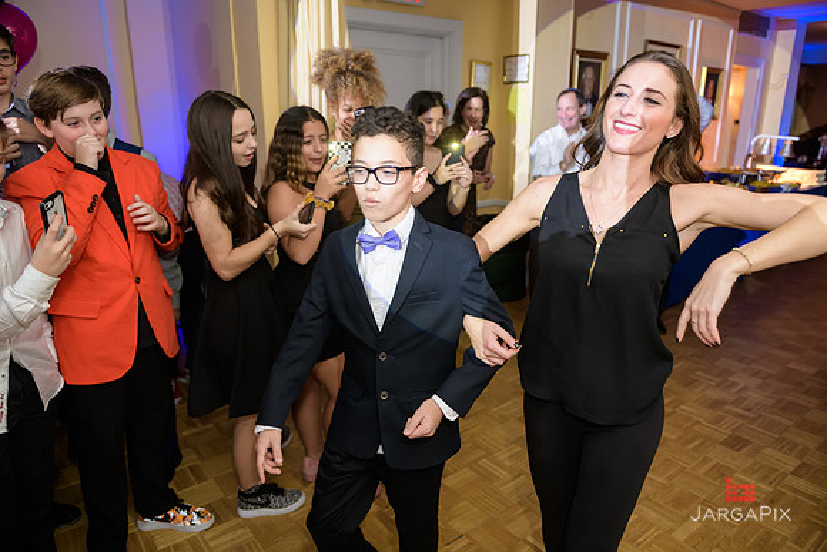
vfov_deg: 53.2
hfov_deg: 73.7
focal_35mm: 24
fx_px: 551
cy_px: 276
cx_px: 414
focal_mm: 24
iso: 800
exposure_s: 1/125
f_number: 3.2
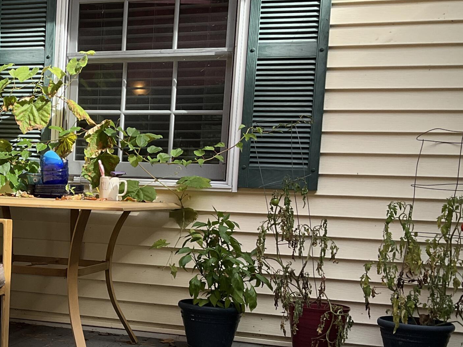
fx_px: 829
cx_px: 9
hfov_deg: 29.3
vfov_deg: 23.5
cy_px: 243
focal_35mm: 62
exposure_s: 1/446
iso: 25
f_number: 1.8
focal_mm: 3
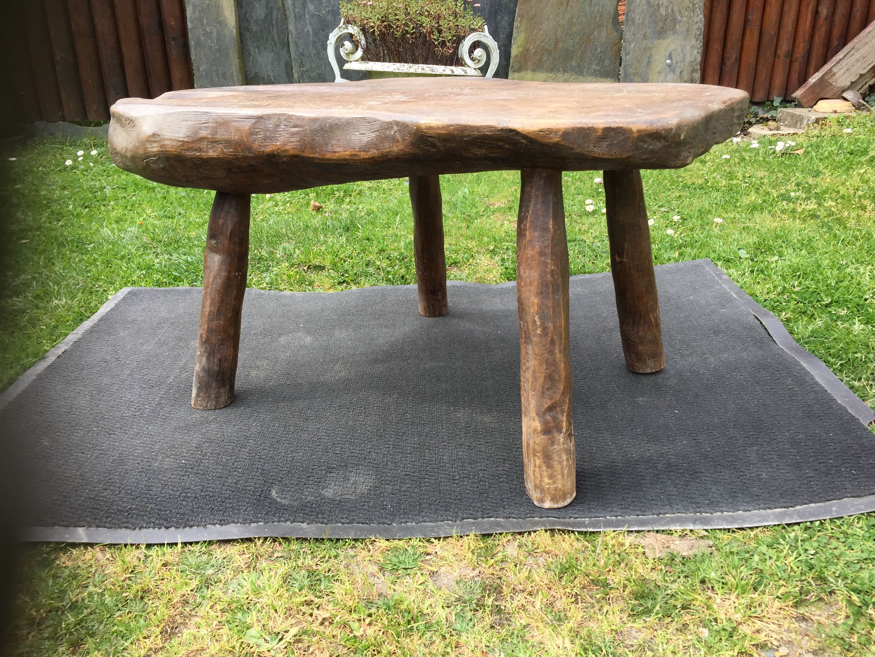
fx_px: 733
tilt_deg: -22.4
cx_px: 438
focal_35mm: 29
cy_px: 328
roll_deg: +1.3
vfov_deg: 48.2
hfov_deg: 61.7
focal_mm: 4.15
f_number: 2.2
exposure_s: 1/542
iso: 32
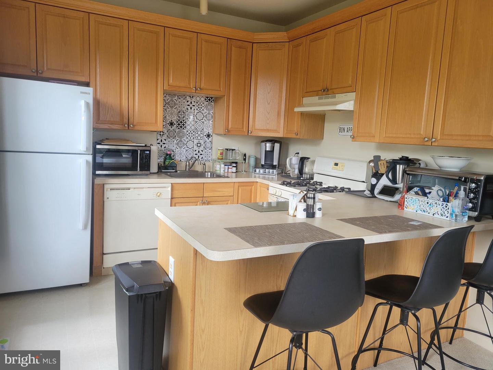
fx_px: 370
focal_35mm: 26
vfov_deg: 53.1
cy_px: 185
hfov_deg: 67.3
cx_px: 246
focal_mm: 5.4
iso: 80
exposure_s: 1/120
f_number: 1.8
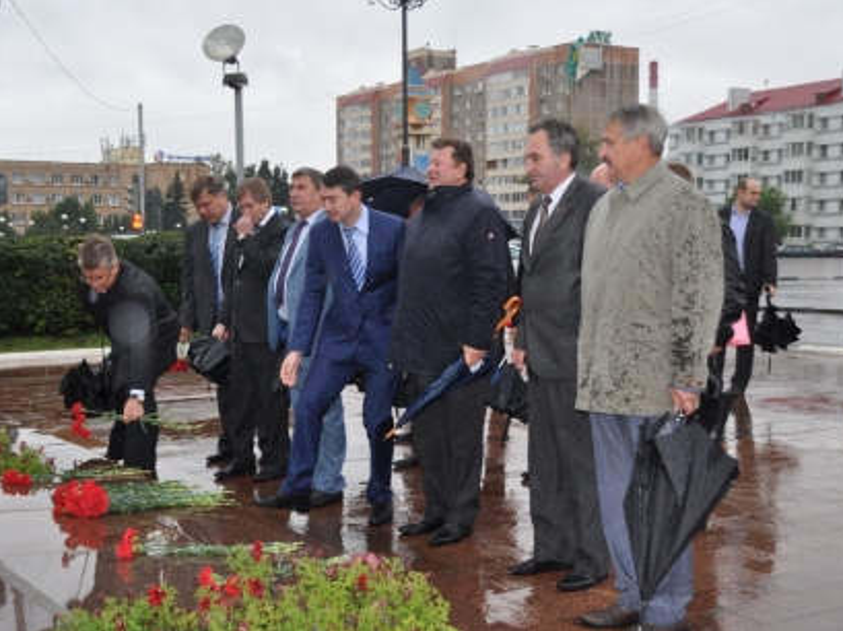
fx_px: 1119
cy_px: 290
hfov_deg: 41.2
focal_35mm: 46
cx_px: 381
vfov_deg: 31.5
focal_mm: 26
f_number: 3.8
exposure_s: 1/200
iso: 220
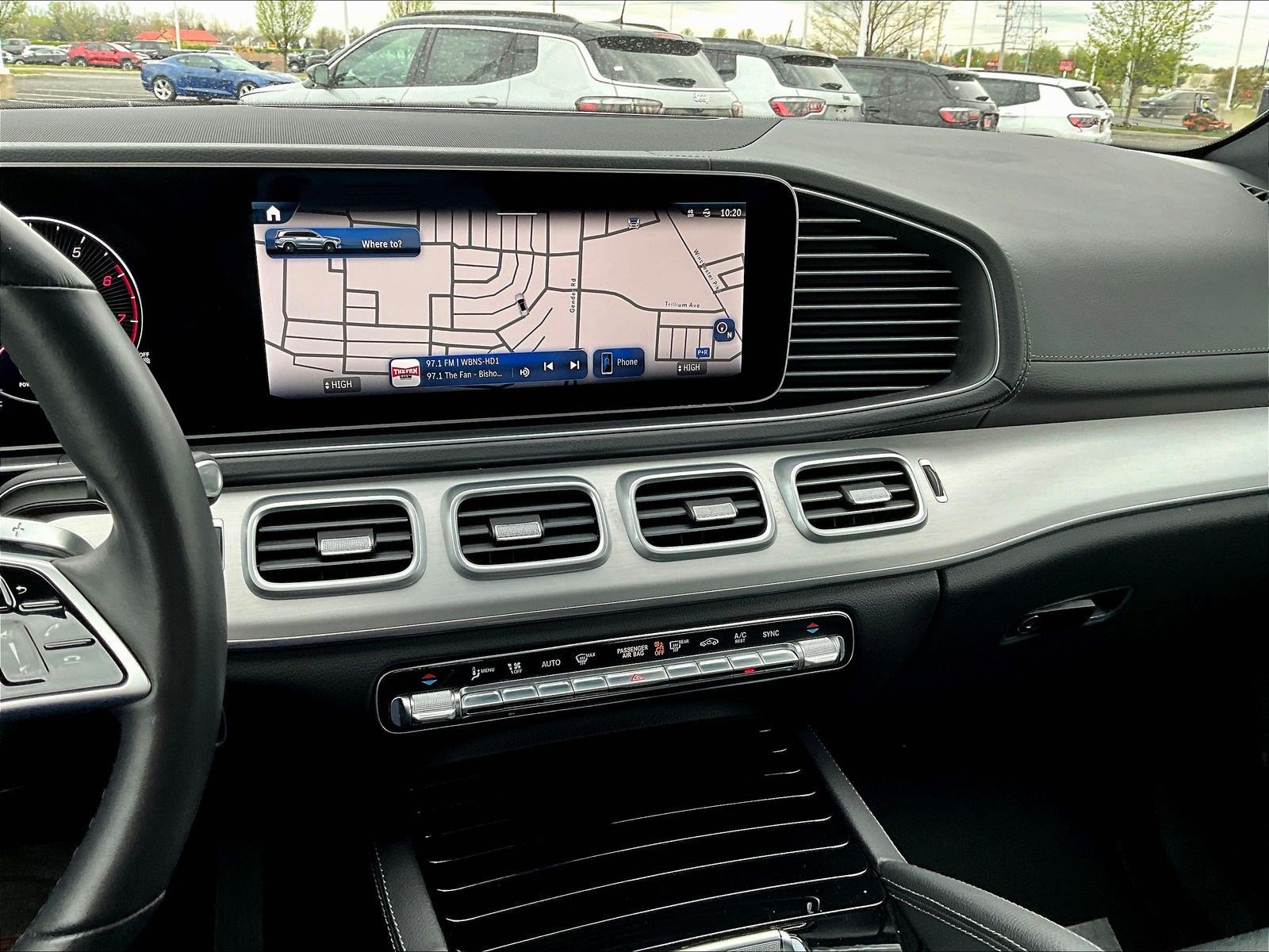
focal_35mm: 29
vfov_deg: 48.2
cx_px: 634
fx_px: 1063
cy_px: 476
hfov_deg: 61.7
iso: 32
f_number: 1.8
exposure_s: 1/122
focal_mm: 3
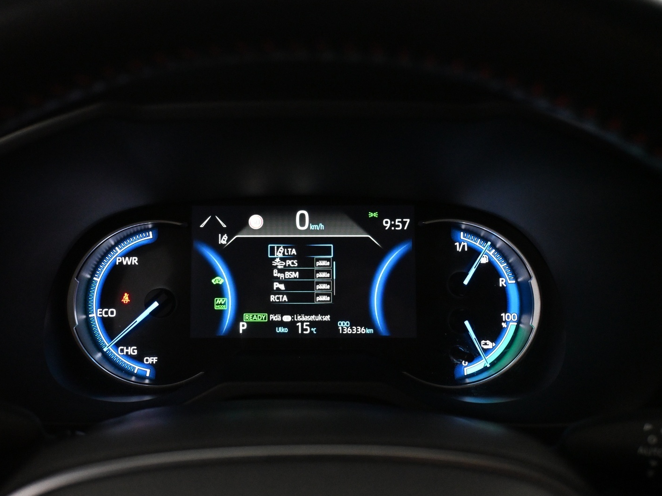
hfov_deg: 56.3
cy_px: 250
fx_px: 617
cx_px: 294
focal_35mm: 32
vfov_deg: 43.8
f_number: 3.8
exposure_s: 1/125
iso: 4000
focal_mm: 19.5
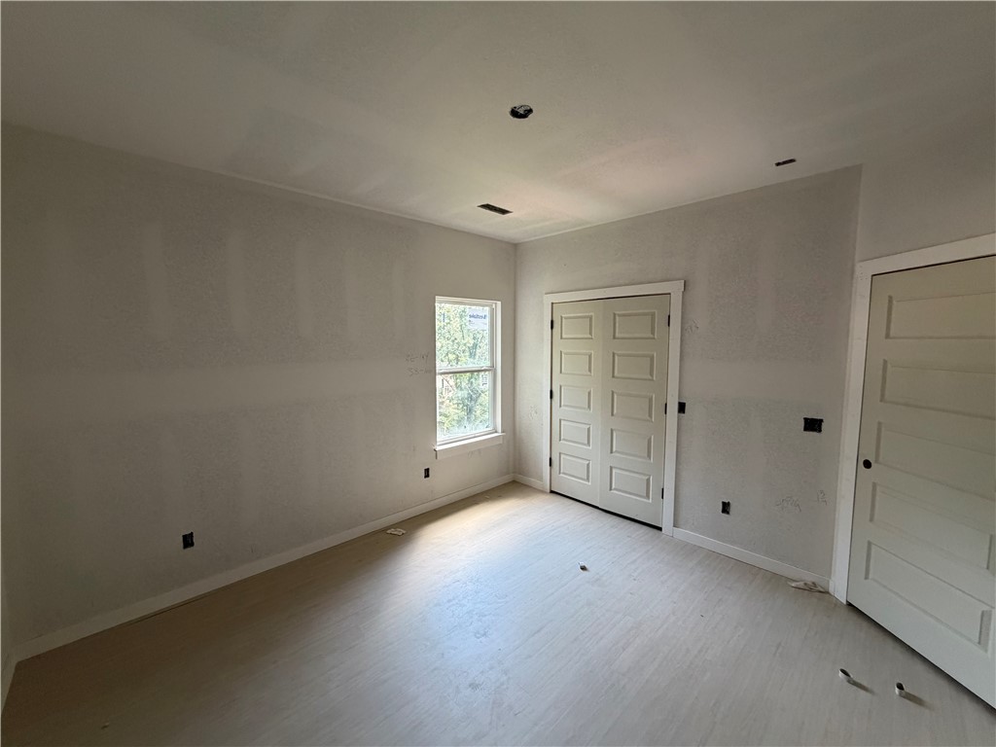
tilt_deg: -5.4
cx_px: 498
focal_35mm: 14
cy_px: 374
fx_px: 403
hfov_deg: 102.1
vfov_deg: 85.7
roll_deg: -0.3
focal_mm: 2.22
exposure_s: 1/71
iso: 320
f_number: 2.2
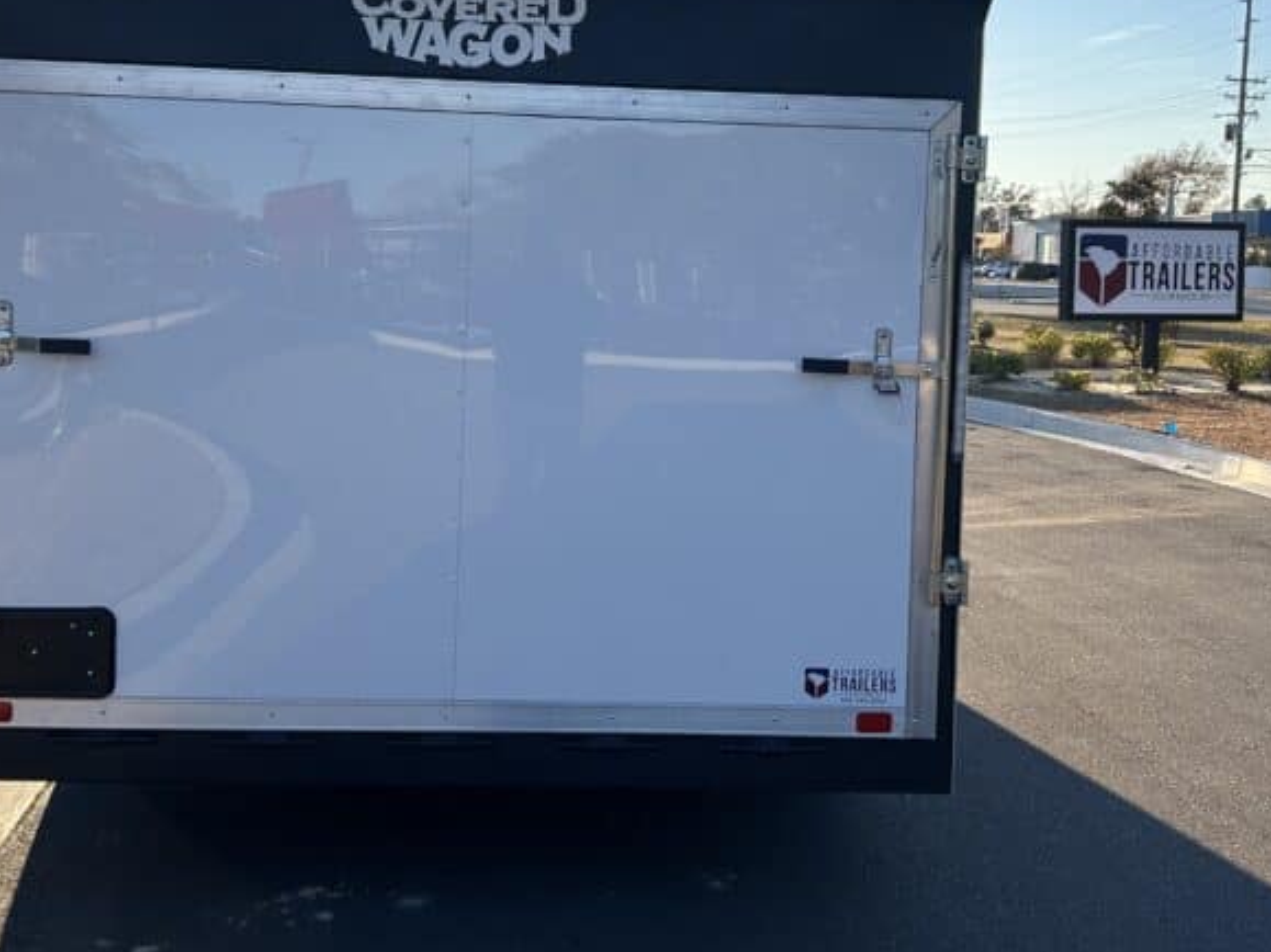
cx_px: 615
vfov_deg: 31.3
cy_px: 320
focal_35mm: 46
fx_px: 1689
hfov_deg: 41.2
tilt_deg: -2.5
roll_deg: -1.2
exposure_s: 1/2762
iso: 50
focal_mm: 5.7
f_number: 1.5
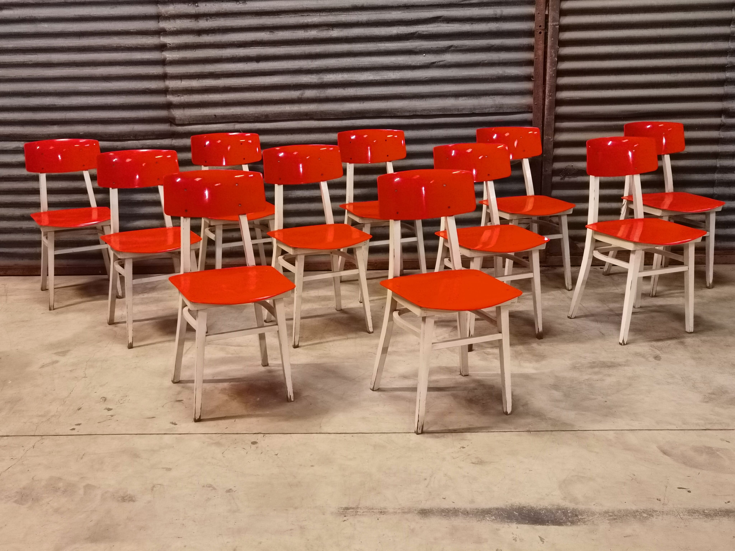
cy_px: 276
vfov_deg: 40.7
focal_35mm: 35
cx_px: 368
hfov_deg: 52.6
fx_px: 743
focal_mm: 6.71
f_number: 1.9
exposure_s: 1/33.3
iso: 640
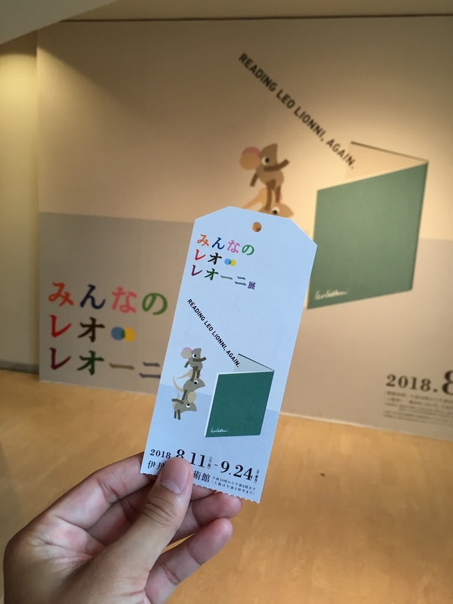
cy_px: 302
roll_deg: -4.4
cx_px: 226
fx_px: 506
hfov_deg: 48.2
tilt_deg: -11.9
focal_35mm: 29
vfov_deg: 61.7
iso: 64
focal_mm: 4.15
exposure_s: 1/30
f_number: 2.2
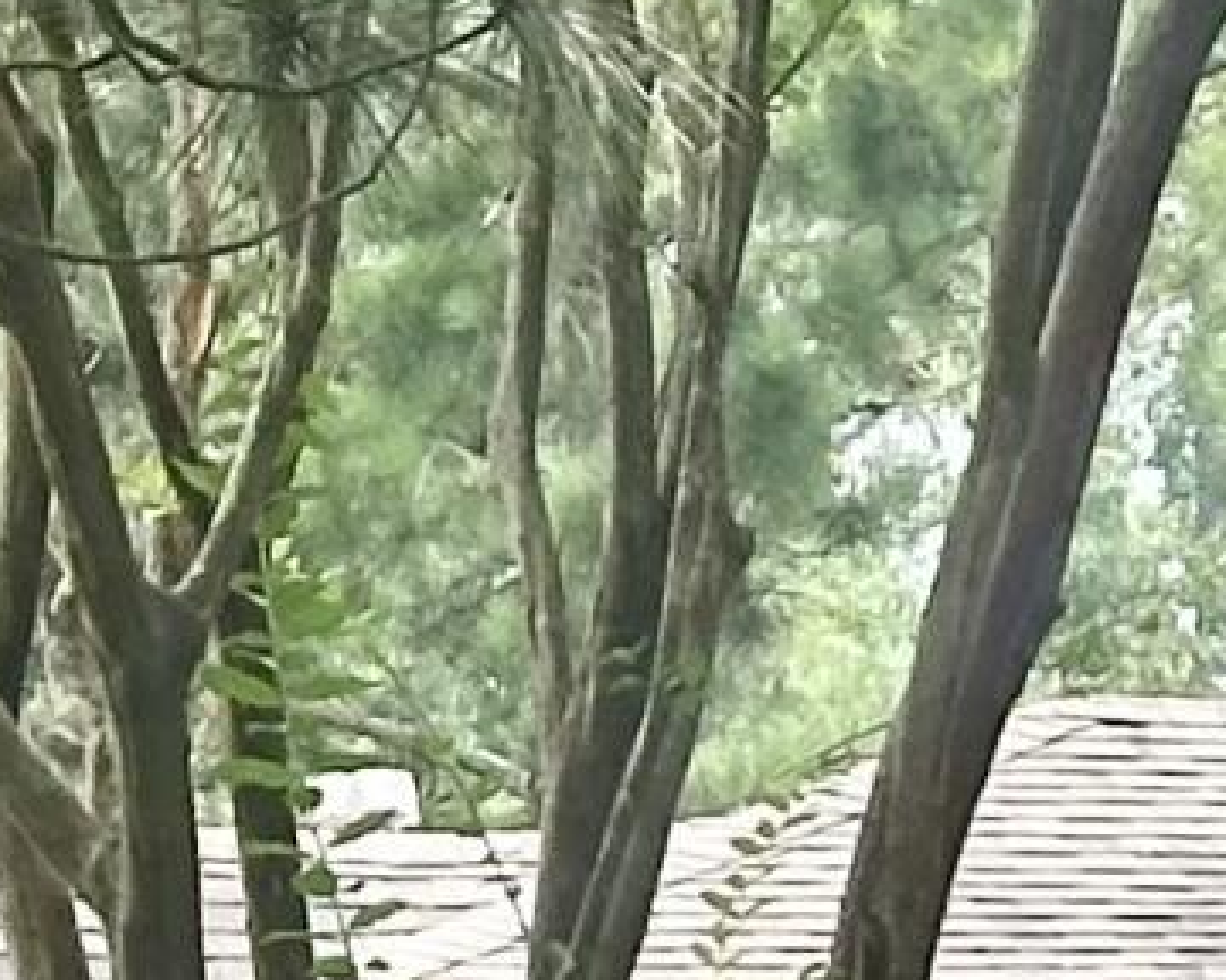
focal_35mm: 390
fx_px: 14151
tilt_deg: +0.7
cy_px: 2042
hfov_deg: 4.9
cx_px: 2425
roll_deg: +0.3
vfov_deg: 3.9
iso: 64
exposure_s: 1/803
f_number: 1.78
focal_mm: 6.86
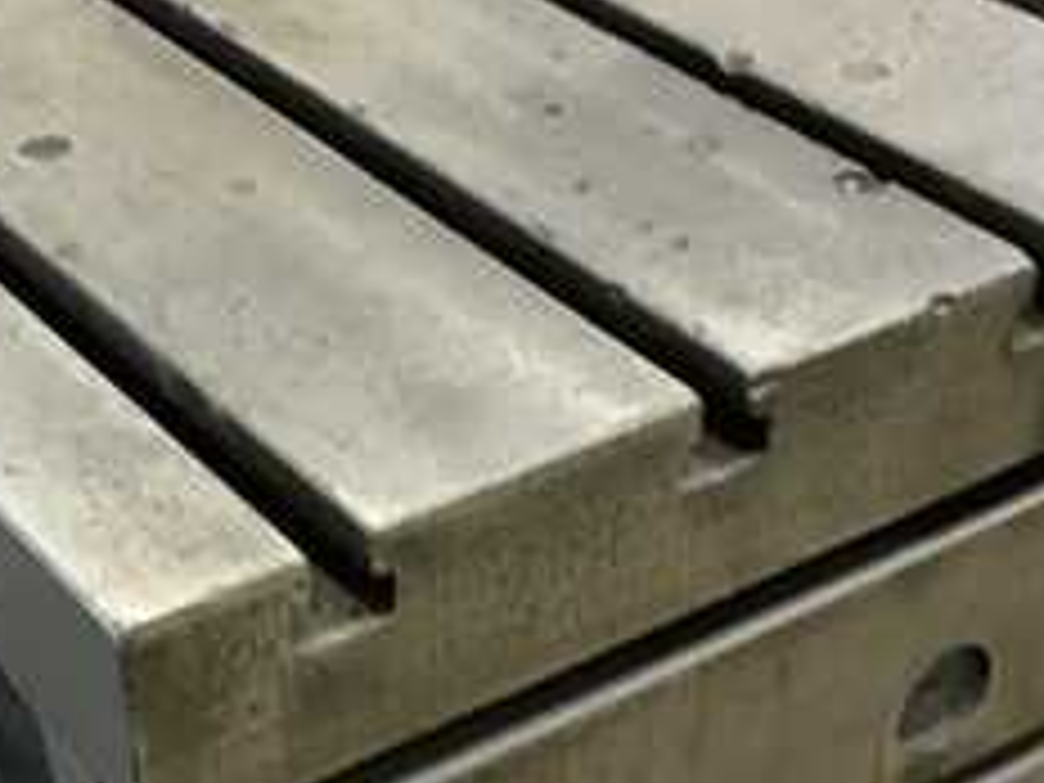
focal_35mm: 75
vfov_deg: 19.1
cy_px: 788
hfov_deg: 25.9
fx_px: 2262
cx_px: 418
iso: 200
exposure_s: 1/40
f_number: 1.8
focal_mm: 3
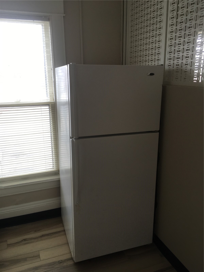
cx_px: 102
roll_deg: +0.8
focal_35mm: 29
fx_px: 228
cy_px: 136
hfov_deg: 48.2
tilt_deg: -19.8
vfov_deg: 61.7
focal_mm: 4.15
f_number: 2.2
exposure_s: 1/40
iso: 32
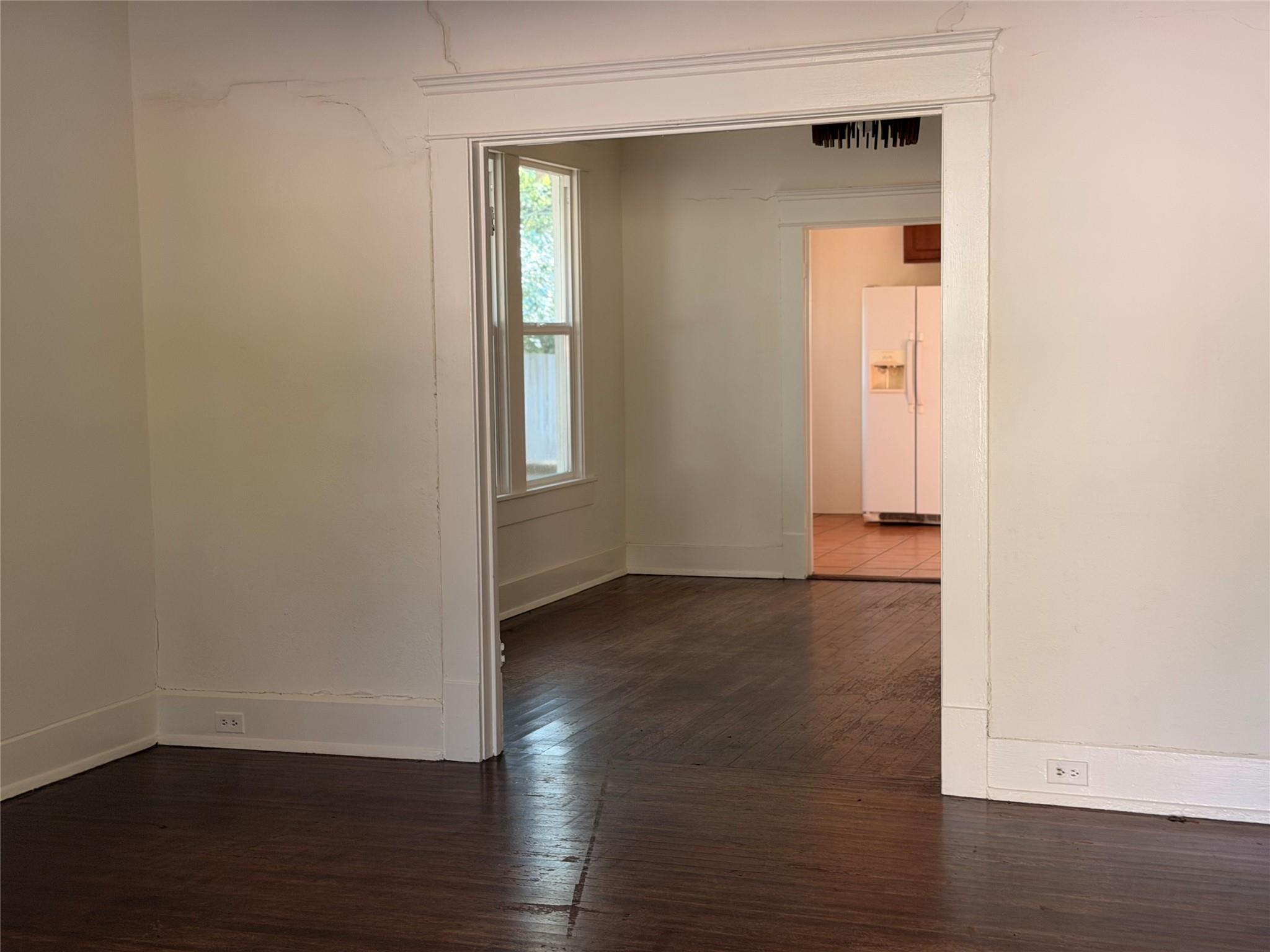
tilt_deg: -2.7
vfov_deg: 30.3
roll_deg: +1.0
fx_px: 1761
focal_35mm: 48
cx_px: 635
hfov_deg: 39.7
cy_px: 476
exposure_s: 1/60
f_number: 1.78
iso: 160
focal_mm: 6.76
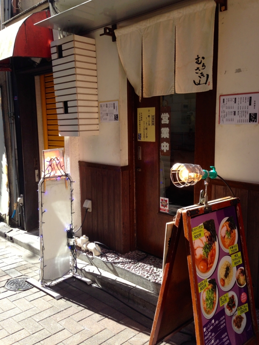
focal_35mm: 33
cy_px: 172
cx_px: 130
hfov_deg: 42.9
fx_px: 329
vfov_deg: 55.4
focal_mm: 4.12
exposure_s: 1/226
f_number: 2.4
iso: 50
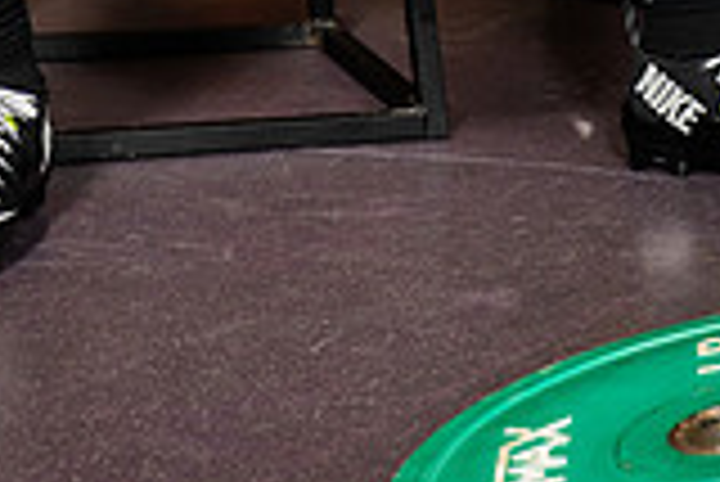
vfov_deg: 9.4
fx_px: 2702
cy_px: -527
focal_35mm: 135
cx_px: 356
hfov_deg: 15.2
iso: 500
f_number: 5.6
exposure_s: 1/250
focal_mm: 48
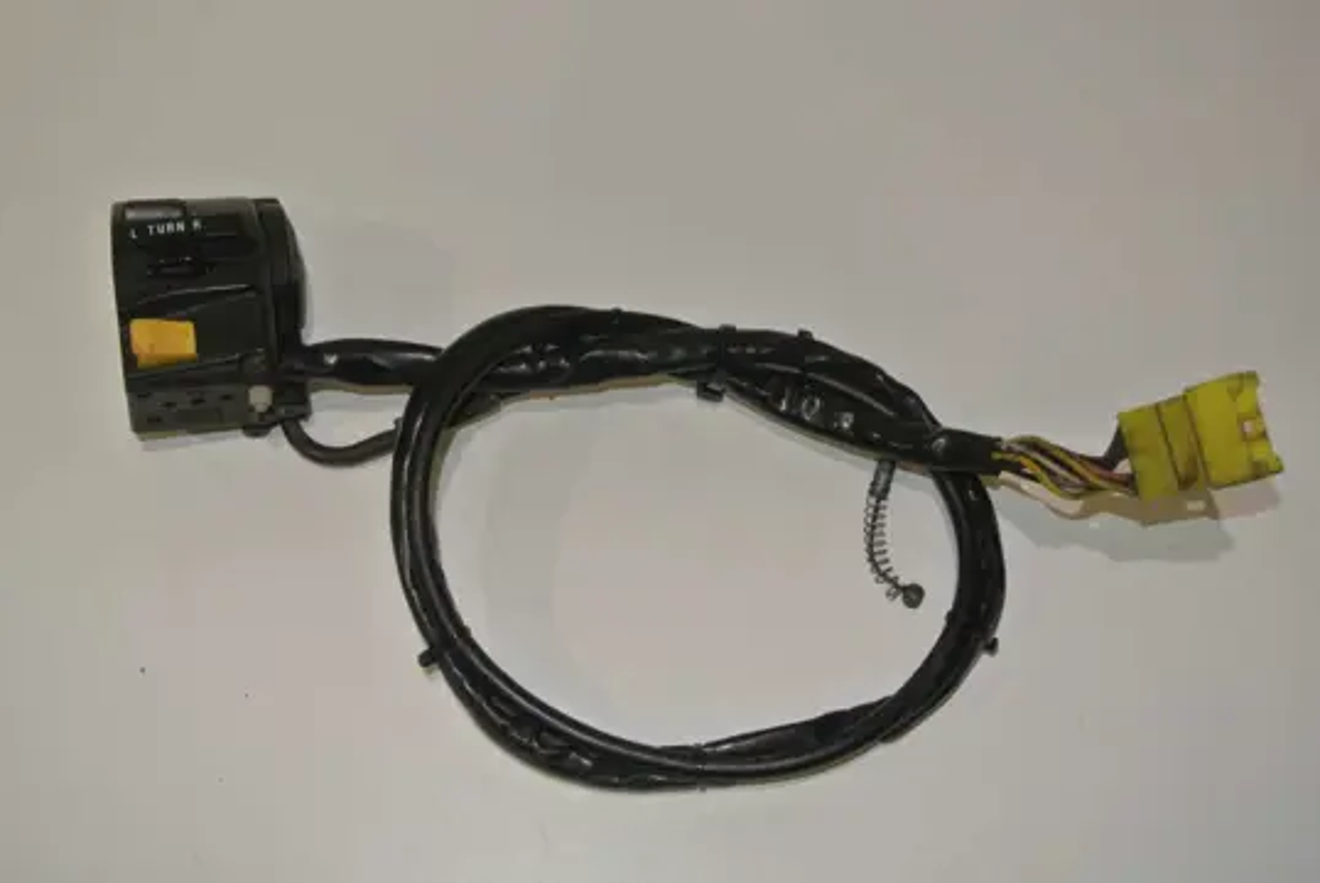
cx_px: 660
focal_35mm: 44
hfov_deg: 44.5
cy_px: 442
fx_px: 1615
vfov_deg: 30.6
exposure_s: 1/60
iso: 200
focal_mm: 16.3
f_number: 4.2
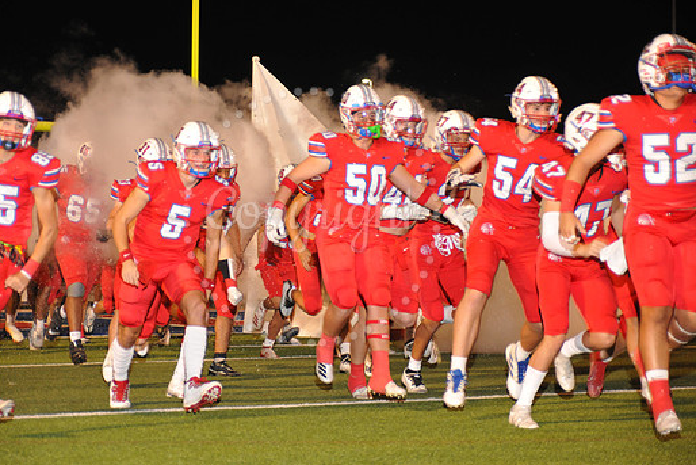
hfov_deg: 21.2
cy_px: 215
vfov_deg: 14.3
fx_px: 1856
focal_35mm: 96
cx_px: 311
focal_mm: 85
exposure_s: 1/125
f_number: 4.5
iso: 1600
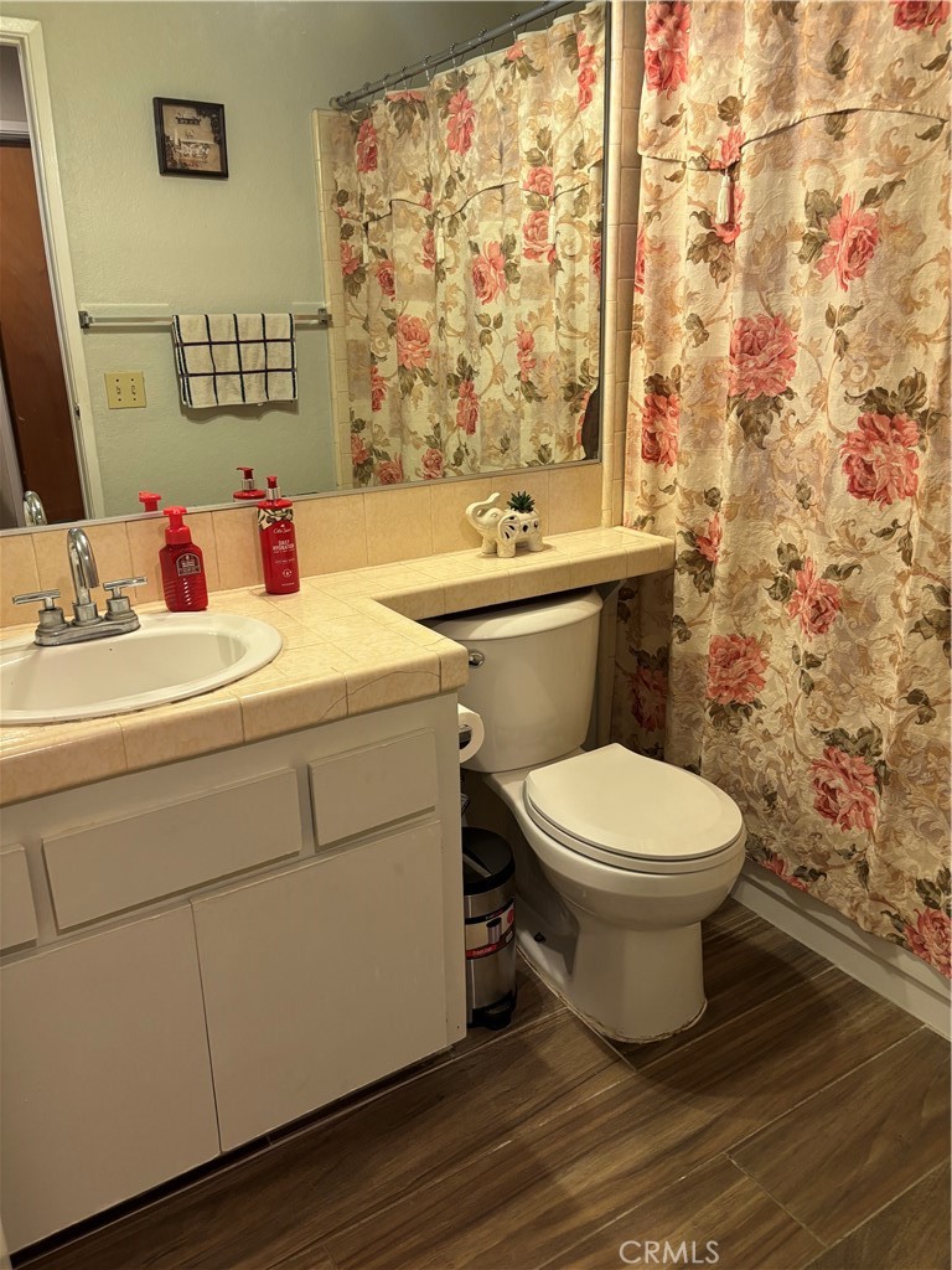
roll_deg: +2.0
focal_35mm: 26
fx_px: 953
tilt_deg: -18.2
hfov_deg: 53.1
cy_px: 635
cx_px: 476
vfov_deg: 67.3
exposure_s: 1/60
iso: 200
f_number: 1.6
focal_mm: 5.96
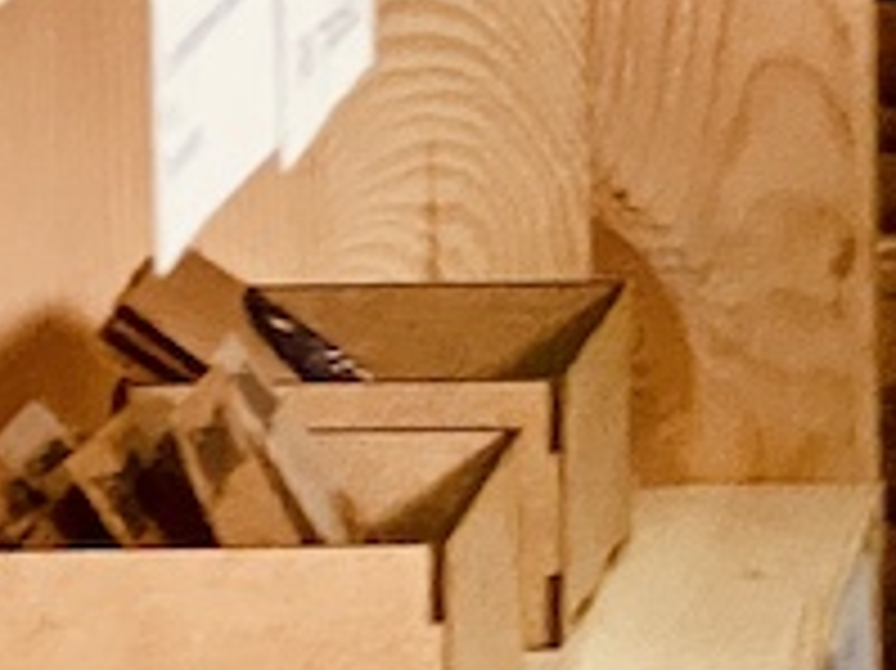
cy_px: -1183
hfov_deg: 5.7
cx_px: 2085
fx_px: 8640
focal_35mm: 334
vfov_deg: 4.3
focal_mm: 6
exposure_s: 1/50
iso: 200
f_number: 2
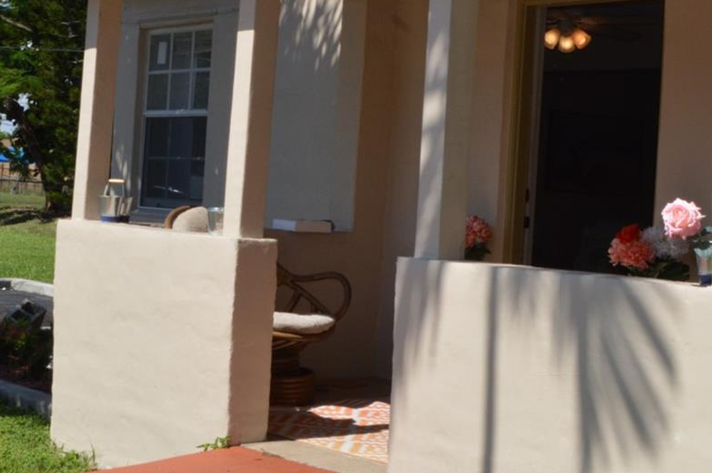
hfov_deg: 27.6
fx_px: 1442
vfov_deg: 18.5
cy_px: 143
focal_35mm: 73
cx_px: 234
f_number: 18
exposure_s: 1/200
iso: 400
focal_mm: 24
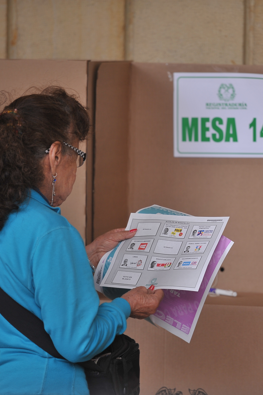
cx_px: 212
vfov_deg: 6.8
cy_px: 197
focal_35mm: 301
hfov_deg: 4.6
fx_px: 3298
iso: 200
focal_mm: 200
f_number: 2.8
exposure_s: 1/400
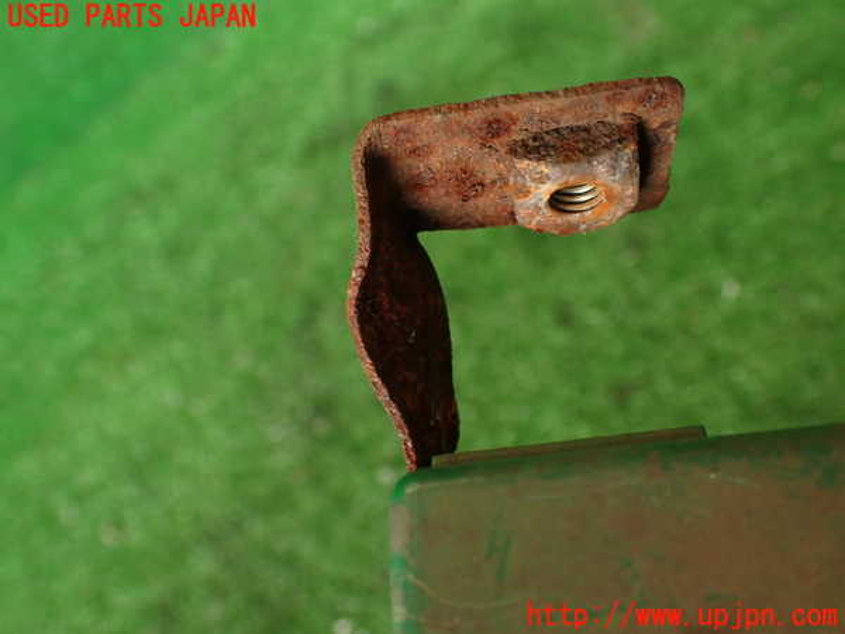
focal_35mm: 32
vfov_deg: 44.2
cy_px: 317
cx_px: 422
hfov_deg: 56.8
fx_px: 781
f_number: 2.4
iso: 160
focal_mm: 5.79
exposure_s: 1/60
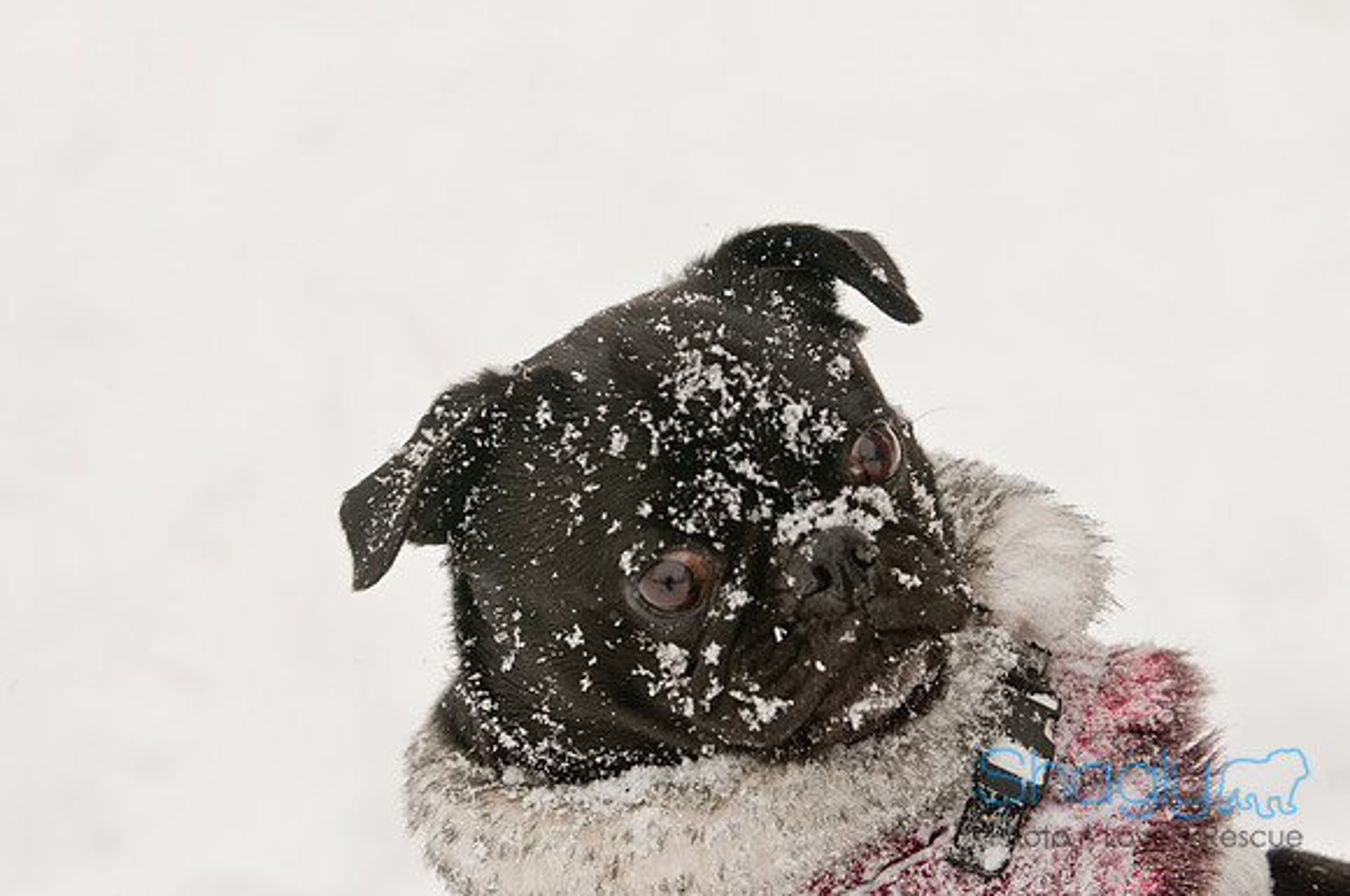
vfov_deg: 9.9
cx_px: 675
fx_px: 5168
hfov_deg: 14.9
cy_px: 448
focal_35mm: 138
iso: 200
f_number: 5.6
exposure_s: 1/800
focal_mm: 92
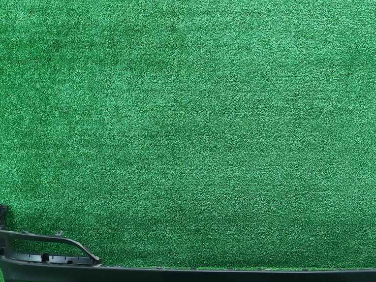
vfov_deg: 29.5
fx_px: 532
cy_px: 190
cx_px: 266
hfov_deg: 38.2
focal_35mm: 49
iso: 228
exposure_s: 1/50
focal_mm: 5.4
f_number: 1.8
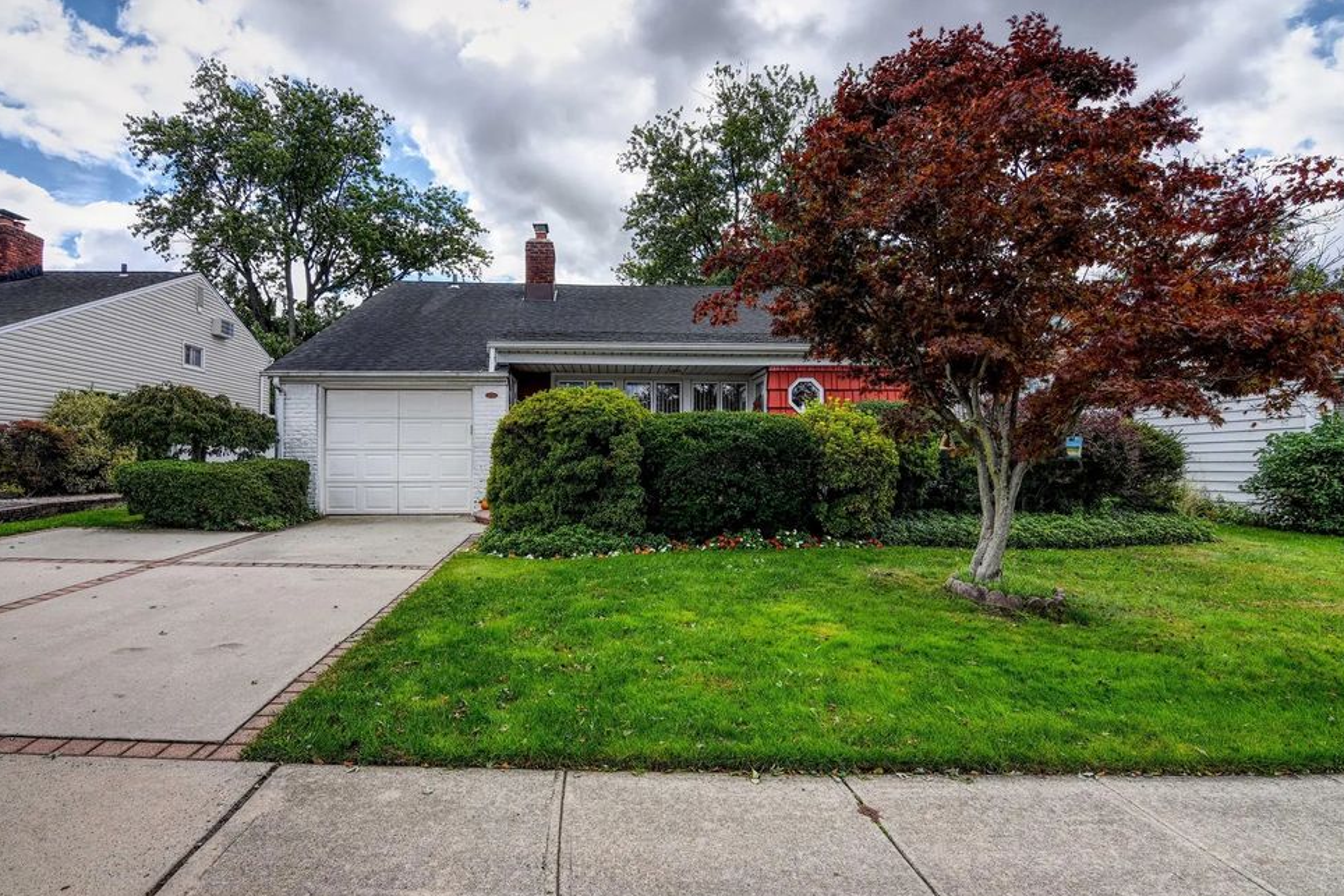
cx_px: 643
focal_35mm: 18
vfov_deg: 68.8
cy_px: 451
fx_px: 655
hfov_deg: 91.5
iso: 320
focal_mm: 11
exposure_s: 1/250
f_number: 9
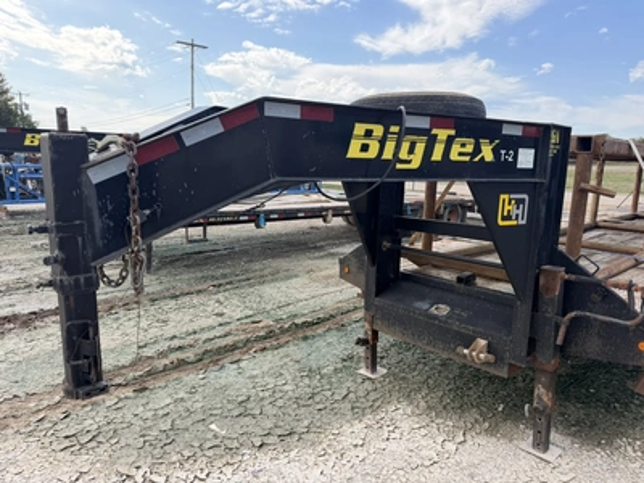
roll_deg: +1.7
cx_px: 322
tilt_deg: -3.2
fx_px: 446
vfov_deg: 56.8
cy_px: 242
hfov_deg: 71.6
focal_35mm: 24
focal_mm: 6.76
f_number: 1.78
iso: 100
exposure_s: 1/1727
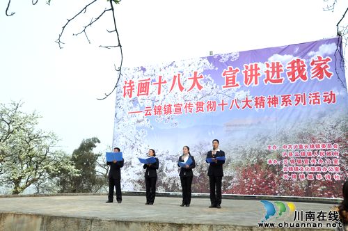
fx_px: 348
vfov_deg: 36.8
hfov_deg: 53.2
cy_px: 116
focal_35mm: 36
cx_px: 174
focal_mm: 24
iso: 200
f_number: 13
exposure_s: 1/160
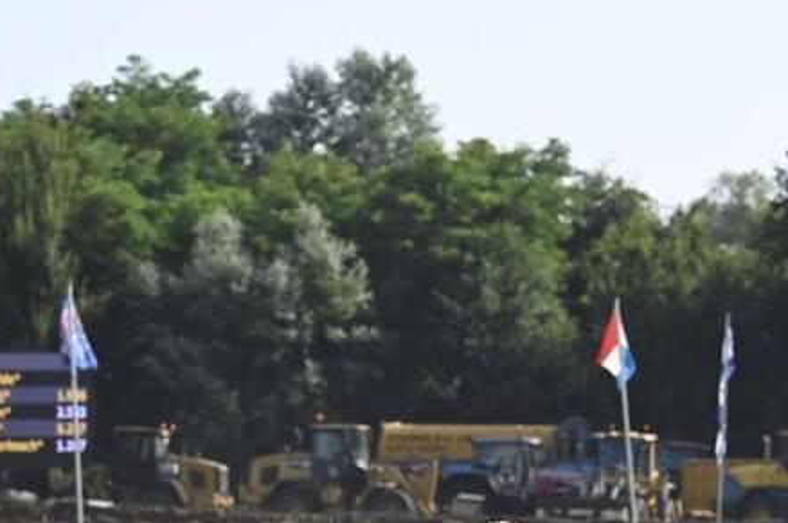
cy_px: 384
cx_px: 529
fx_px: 7434
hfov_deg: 6.1
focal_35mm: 340
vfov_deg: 4.0
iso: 400
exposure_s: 1/1600
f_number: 5
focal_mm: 150
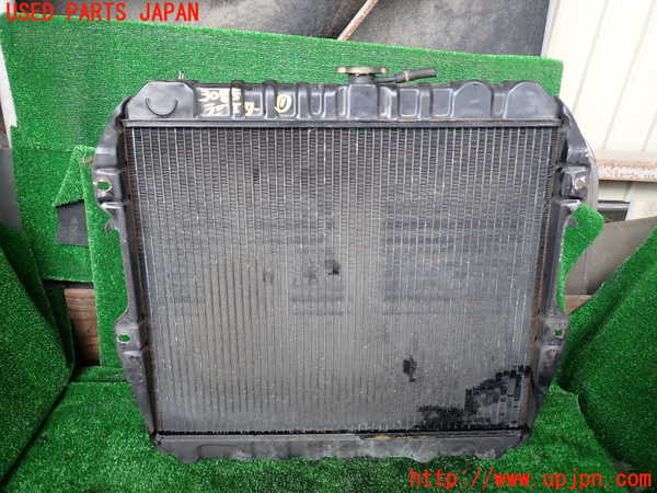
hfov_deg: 69.4
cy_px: 246
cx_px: 328
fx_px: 474
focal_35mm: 25
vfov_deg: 54.9
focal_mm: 4.5
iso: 100
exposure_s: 1/60
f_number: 2
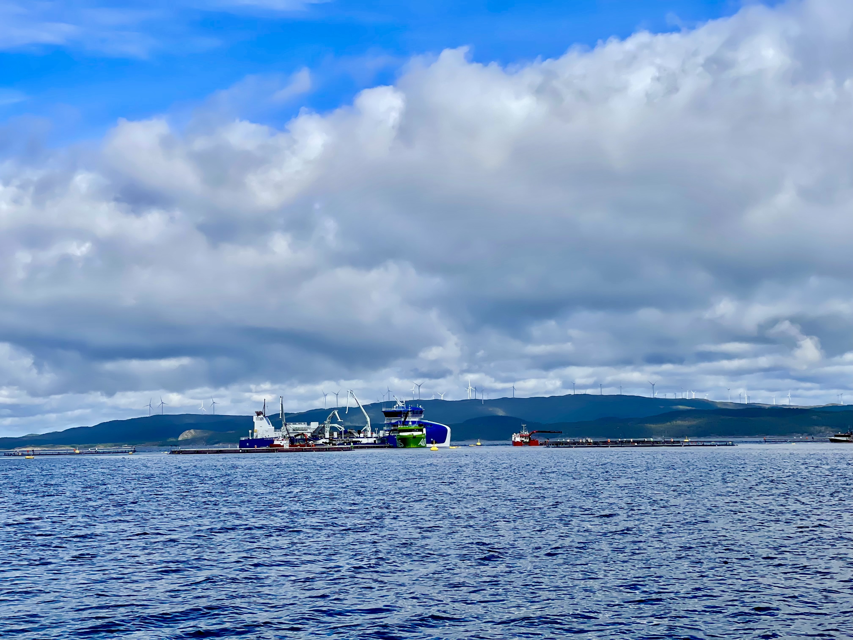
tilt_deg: +4.1
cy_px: 320
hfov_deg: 30.3
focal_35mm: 64
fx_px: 1577
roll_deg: +1.9
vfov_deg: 22.9
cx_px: 426
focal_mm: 7.5
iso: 20
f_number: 2.2
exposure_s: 1/2016
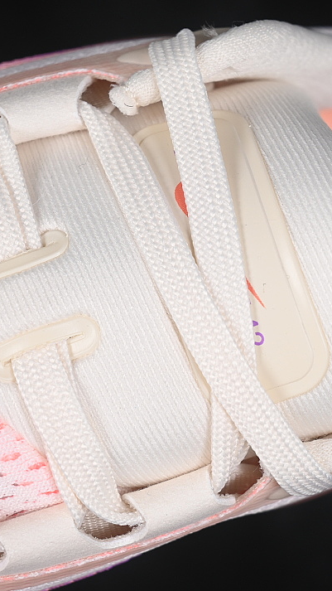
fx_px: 1863
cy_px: 298
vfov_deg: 18.0
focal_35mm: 119
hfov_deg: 10.2
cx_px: 184
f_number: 7.1
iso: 160
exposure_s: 1/80
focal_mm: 50
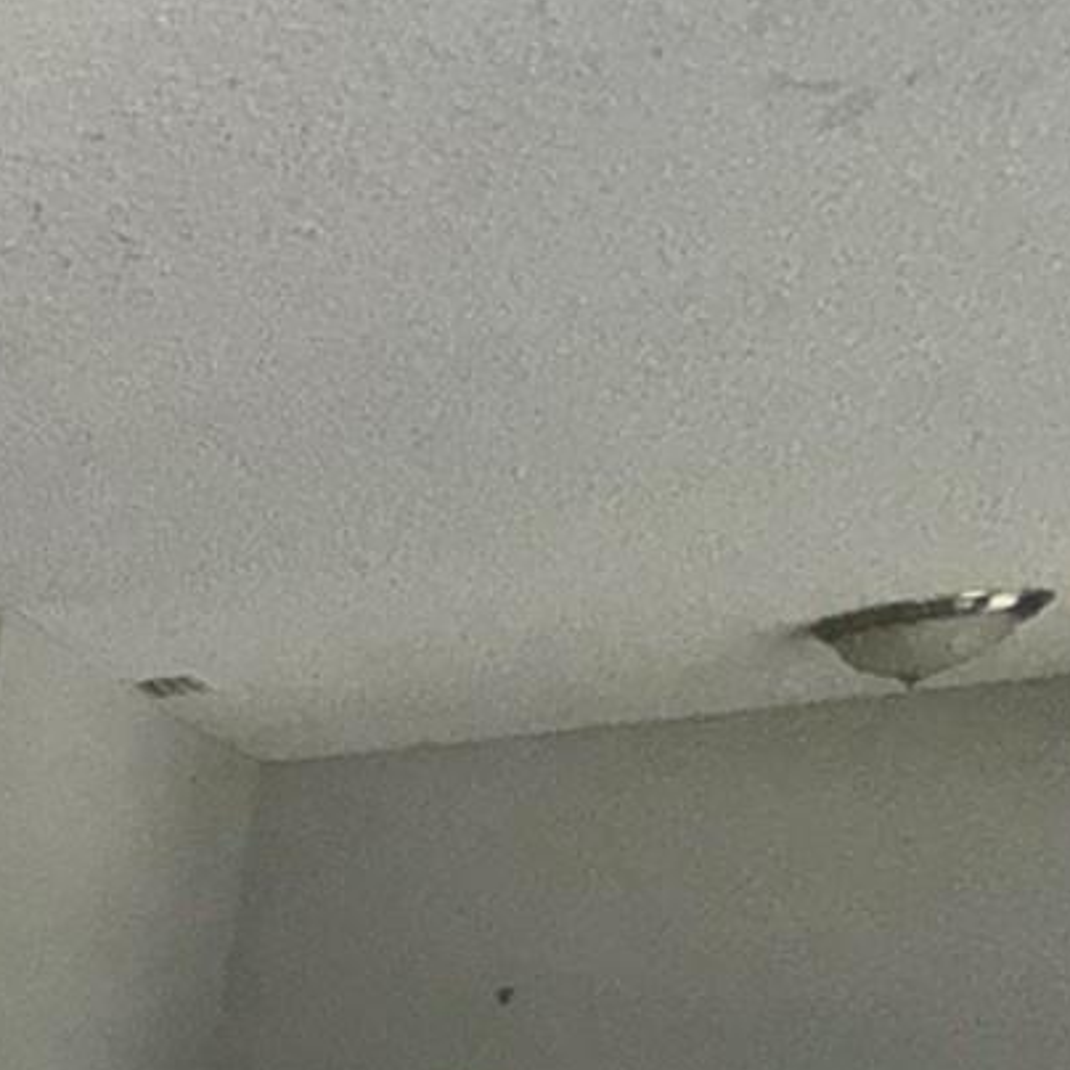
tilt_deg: -13.7
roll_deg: +0.8
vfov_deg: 27.1
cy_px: 1504
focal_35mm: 49
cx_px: -1012
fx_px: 1714
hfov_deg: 20.0
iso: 160
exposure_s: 1/121
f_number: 2.2
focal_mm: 2.22
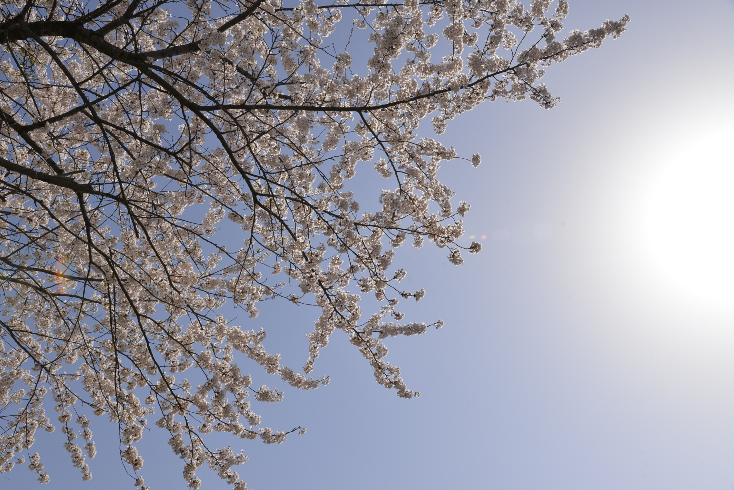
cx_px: 367
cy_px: 245
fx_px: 653
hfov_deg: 58.7
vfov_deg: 41.1
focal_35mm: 32
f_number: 10
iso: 100
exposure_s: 1/400
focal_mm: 32
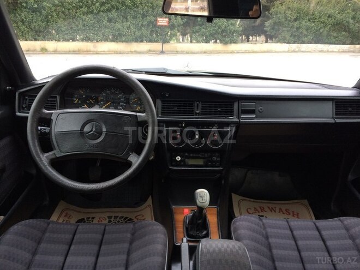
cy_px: 135
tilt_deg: -21.1
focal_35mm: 29
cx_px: 180
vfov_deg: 48.2
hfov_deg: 61.7
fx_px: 302
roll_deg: -2.2
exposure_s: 1/33
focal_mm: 4.15
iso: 50
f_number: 2.2
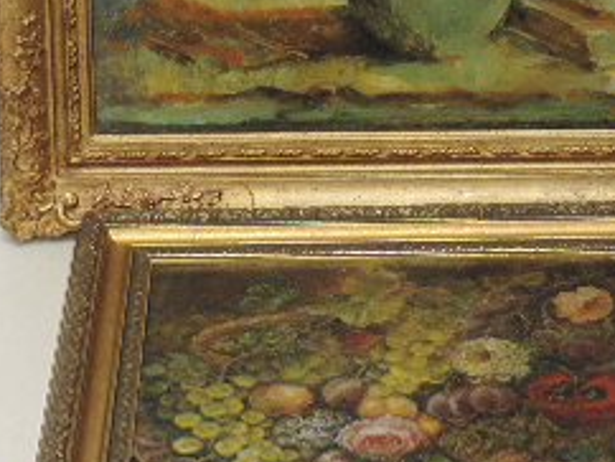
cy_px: 10
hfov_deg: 14.9
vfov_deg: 11.2
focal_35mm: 132
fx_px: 2347
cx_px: 407
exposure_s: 1/15
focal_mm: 8.9
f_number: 3.6
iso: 400
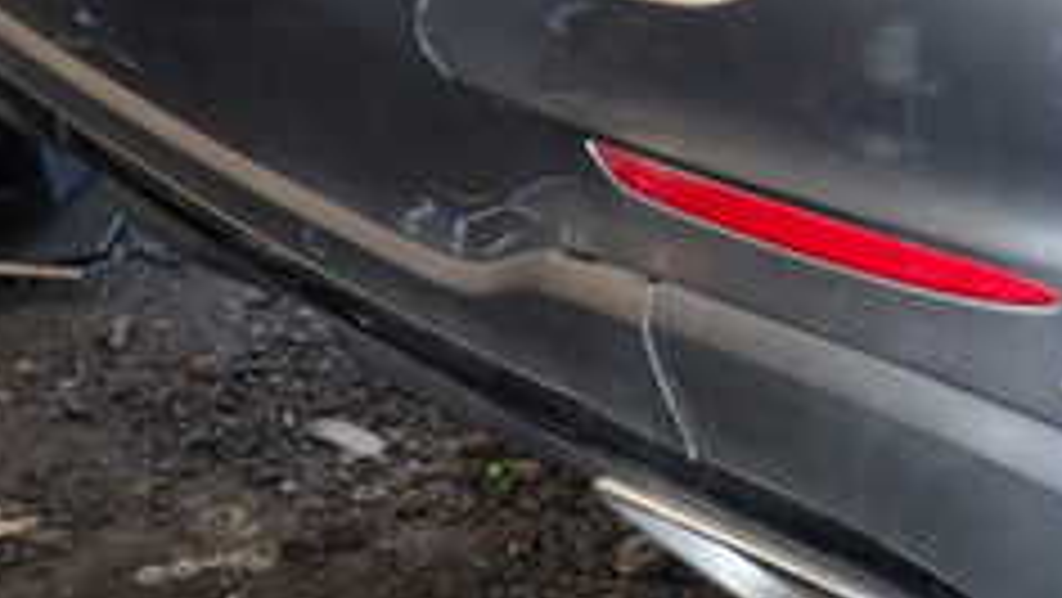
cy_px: 103
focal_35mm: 83
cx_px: 954
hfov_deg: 24.8
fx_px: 2338
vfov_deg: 14.5
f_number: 2.3
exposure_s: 1/60
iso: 125
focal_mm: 5.4
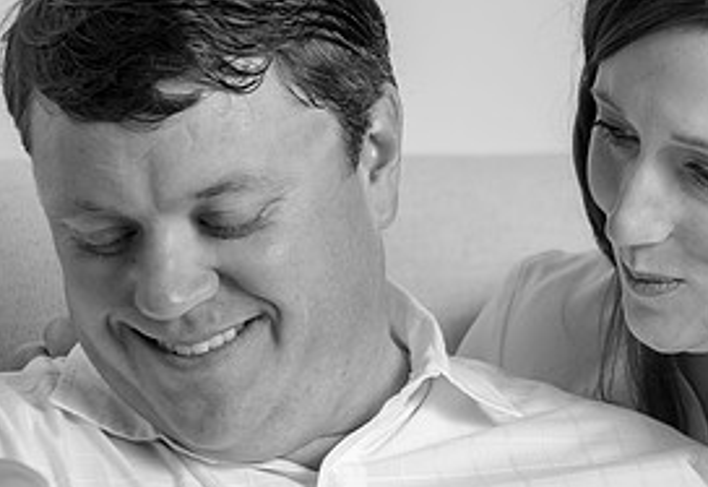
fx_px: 7287
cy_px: 486
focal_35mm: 367
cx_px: 526
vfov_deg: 3.8
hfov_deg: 5.6
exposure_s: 1/160
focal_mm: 150
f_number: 5.6
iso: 200
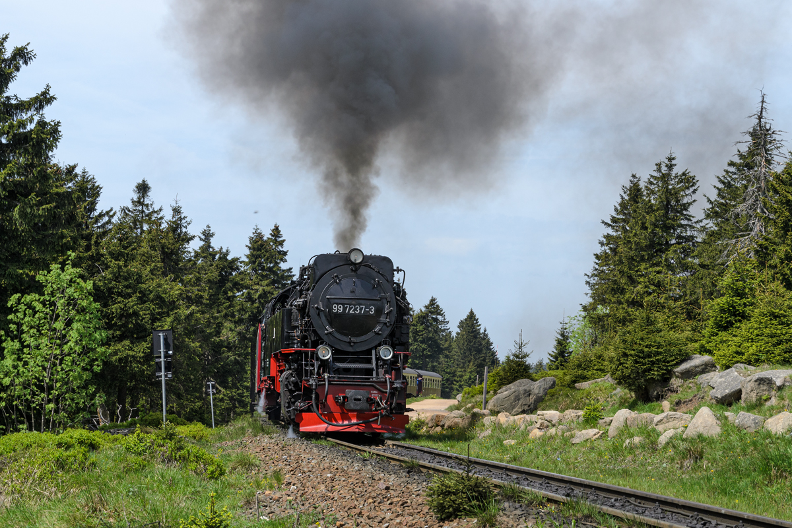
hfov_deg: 35.1
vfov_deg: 23.8
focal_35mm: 57
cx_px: 396
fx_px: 1254
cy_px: 264
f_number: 8
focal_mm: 38
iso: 200
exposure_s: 1/500
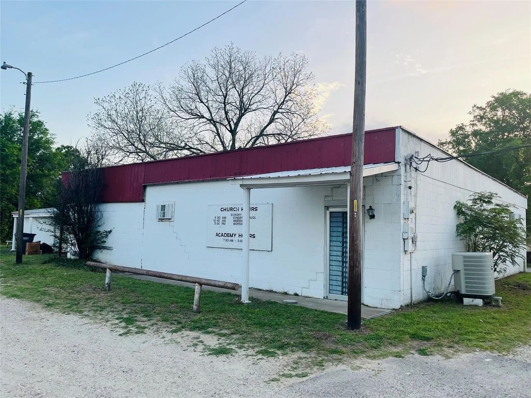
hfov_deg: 67.3
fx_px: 399
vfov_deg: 53.1
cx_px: 266
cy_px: 199
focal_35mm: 26
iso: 50
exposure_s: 1/428
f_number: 1.6
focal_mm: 5.1
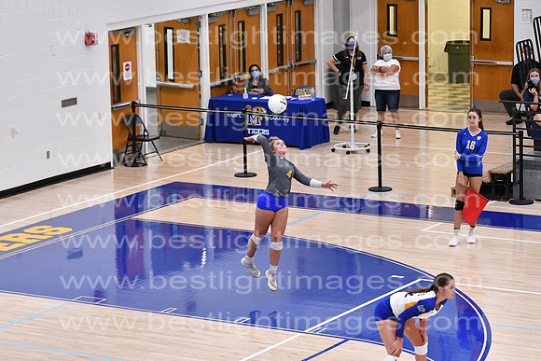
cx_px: 270
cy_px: 180
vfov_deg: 10.2
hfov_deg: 15.2
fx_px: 2029
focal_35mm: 135
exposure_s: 1/1000
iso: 6400
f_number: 3.2
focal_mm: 90
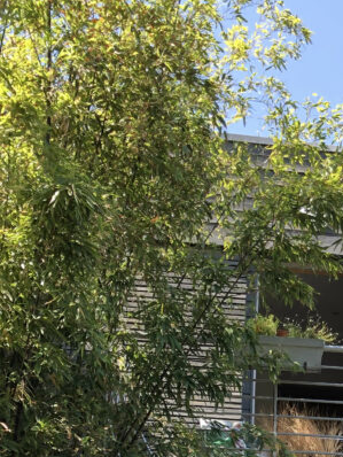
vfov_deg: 23.9
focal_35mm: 72
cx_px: 367
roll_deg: -0.4
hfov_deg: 19.7
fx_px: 950
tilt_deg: +8.8
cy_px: 587
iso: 20
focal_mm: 3.99
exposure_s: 1/120
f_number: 1.8
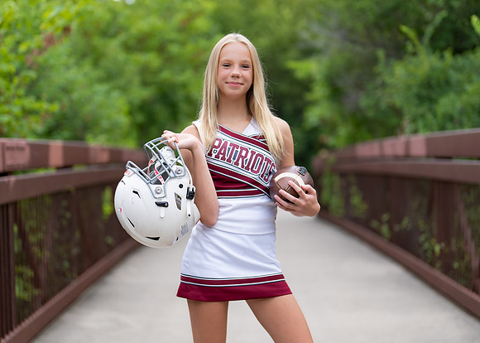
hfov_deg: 29.6
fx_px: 908
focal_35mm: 67
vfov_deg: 21.4
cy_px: 173
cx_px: 236
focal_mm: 50
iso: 100
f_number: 1.2
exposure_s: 1/400
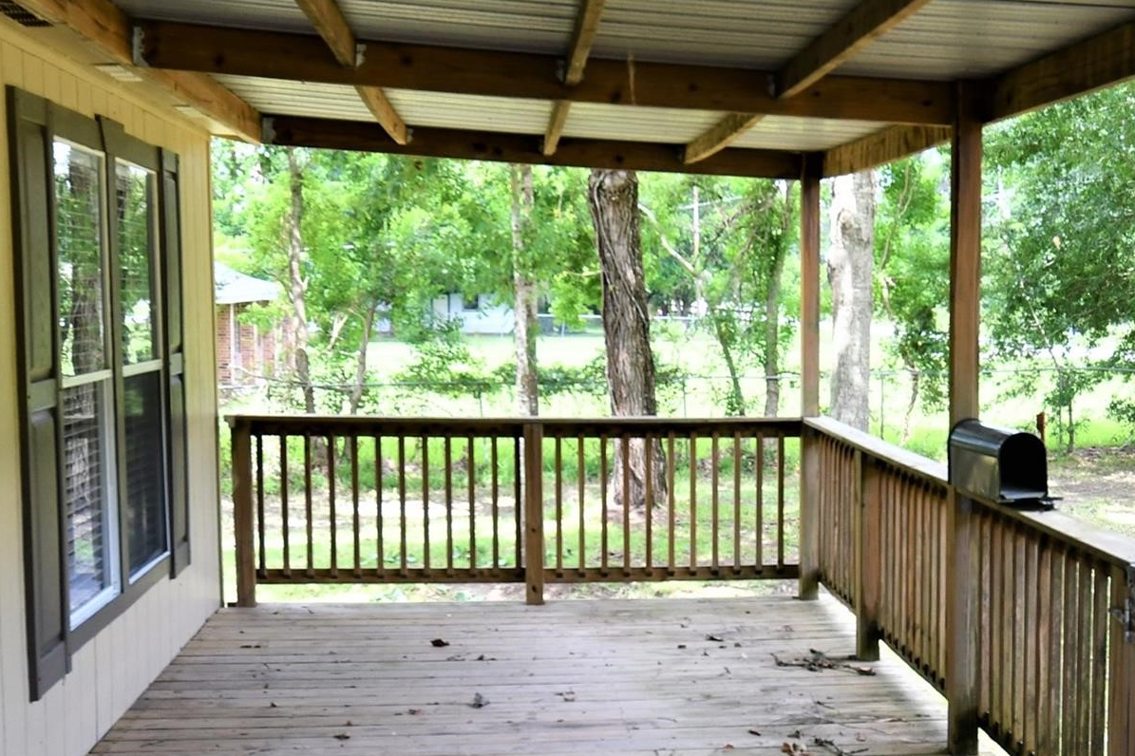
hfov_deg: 40.8
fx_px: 1513
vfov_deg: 28.0
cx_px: 718
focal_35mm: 48
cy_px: 458
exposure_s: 1/250
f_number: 4.5
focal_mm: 14
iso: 400
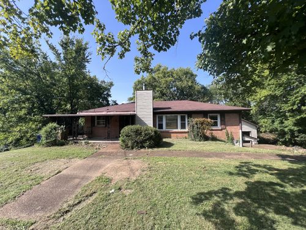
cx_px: 153
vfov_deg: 89.9
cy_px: 115
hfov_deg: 106.2
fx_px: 115
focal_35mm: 13
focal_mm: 1.57
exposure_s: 1/717
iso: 32
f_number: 1.8
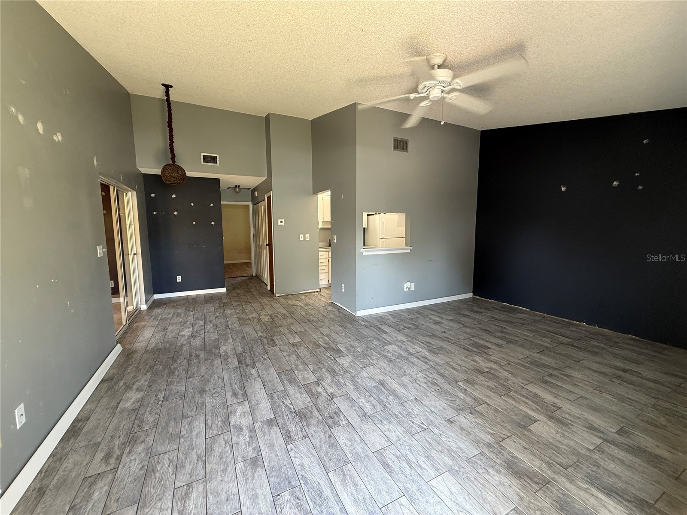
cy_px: 258
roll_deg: +0.5
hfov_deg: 102.1
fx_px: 278
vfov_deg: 85.7
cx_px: 344
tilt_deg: -7.2
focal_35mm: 14
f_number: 2.2
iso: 200
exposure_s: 1/60
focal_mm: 2.22
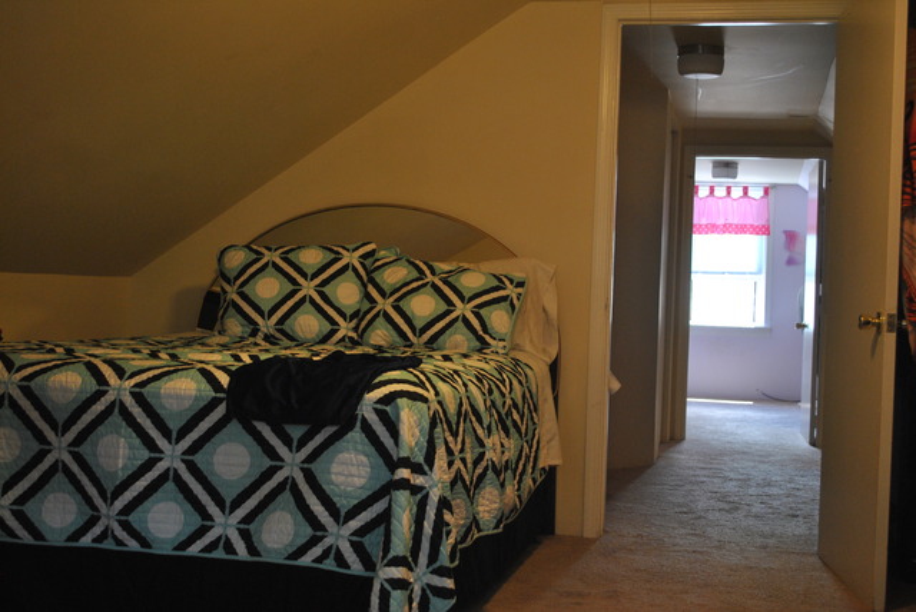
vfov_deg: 28.1
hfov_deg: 41.1
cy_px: 306
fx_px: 1222
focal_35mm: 48
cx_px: 458
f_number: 4.8
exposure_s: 1/30
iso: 400
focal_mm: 32
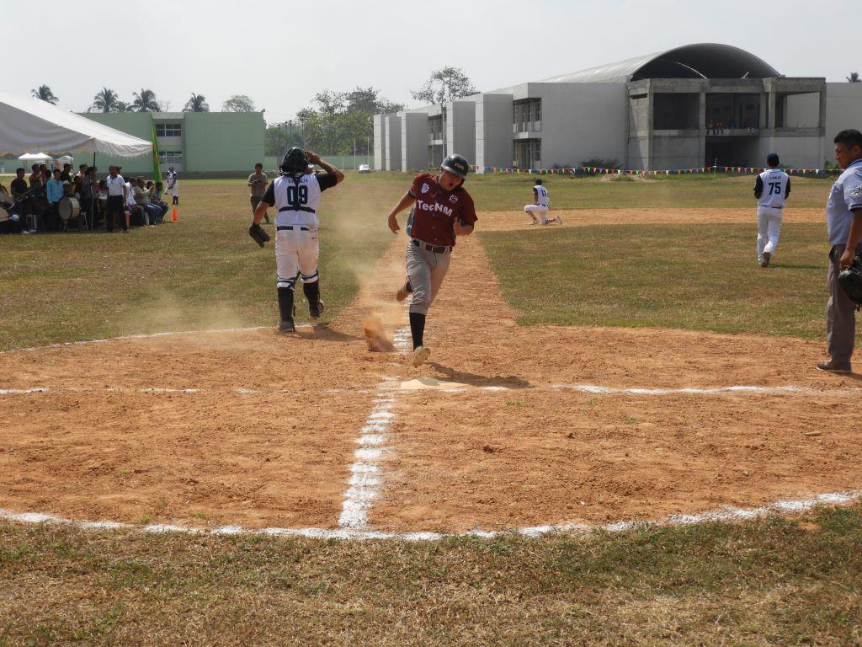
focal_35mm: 55
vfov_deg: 26.6
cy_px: 324
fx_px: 1370
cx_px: 431
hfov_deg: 34.9
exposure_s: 1/1600
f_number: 4
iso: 100
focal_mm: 9.9
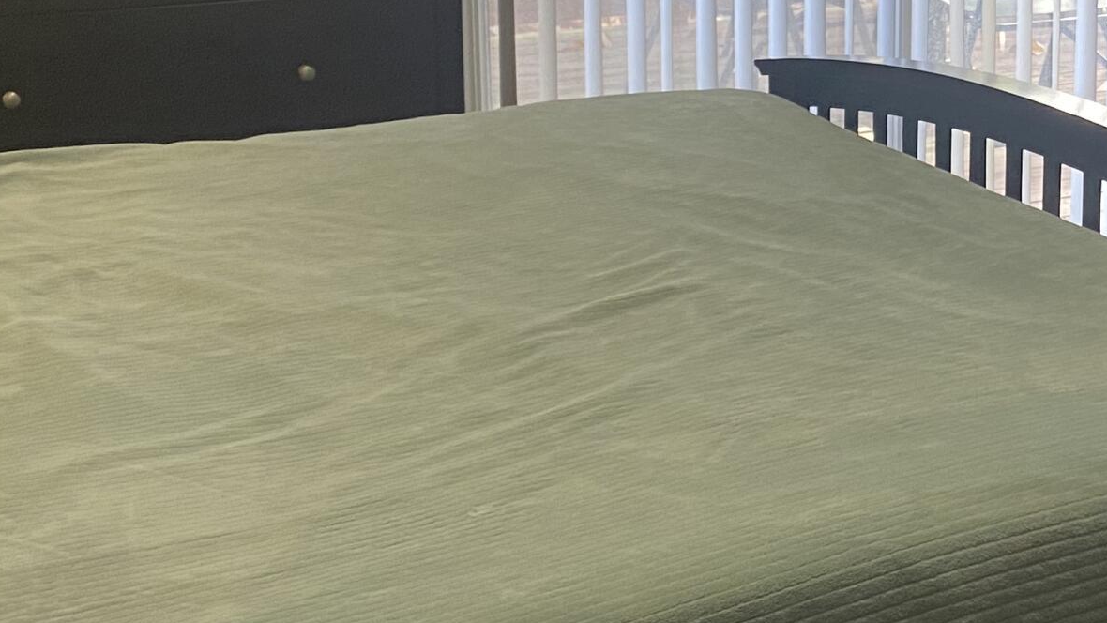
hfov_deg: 28.2
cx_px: 1008
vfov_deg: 16.5
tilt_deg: -10.5
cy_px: 61
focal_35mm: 72
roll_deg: -1.7
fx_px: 2114
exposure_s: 1/60
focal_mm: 4.25
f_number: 1.8
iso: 80
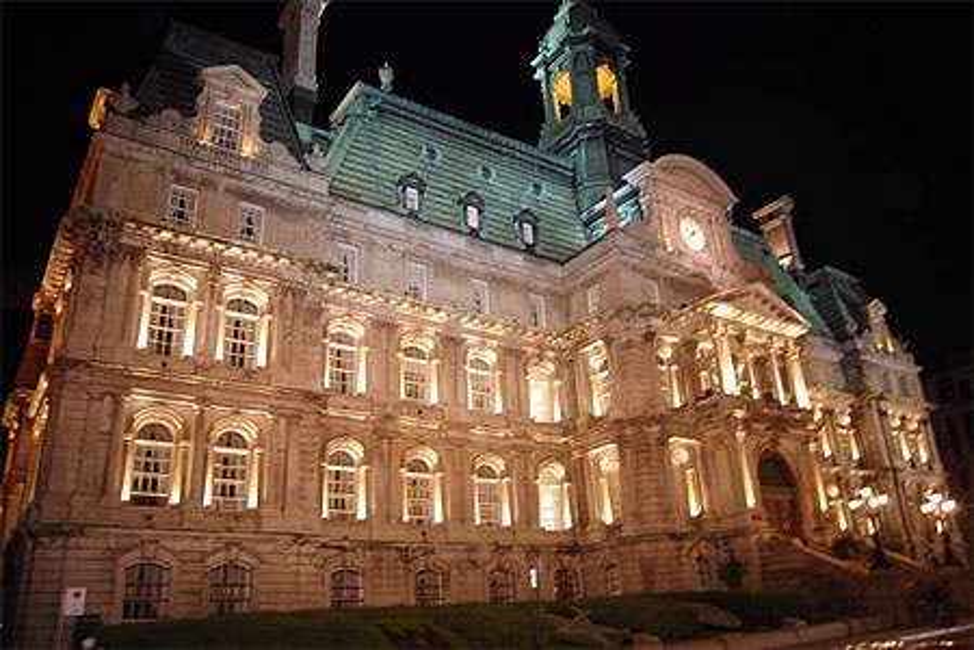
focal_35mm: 27
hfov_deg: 67.4
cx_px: 487
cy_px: 325
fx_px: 730
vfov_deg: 47.9
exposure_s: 1/5
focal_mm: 18
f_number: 3.5
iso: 400
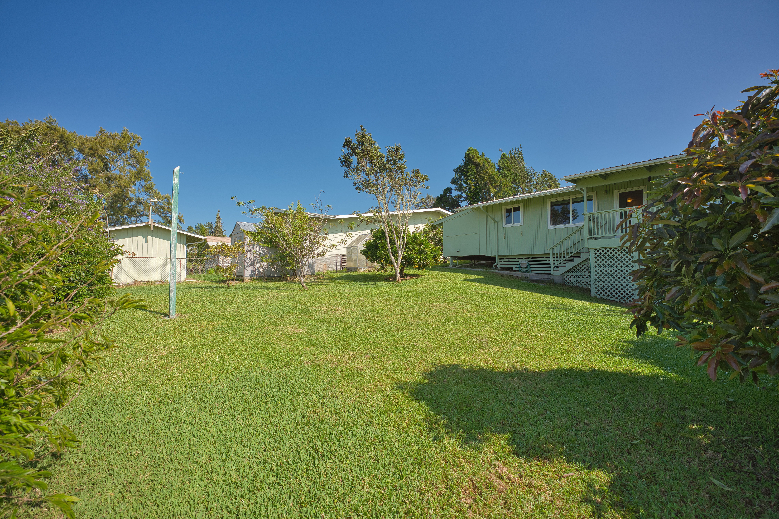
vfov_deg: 81.2
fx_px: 303
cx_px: 390
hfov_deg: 104.2
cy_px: 260
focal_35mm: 14
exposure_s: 1/400
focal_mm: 14
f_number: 5
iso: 50
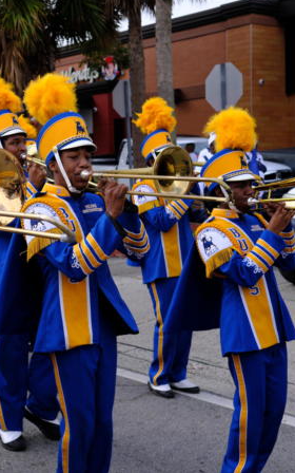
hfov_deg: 22.7
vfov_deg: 36.9
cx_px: 5
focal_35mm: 55
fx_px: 707
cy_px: 231
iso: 200
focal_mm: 23
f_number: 3.6
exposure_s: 1/1000
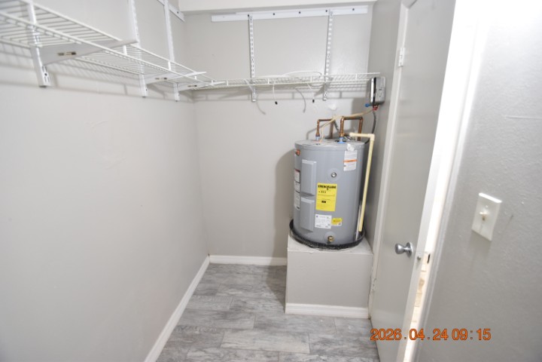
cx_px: 271
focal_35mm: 15
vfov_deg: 77.3
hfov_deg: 100.4
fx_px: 226
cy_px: 181
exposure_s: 1/15
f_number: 3.5
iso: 800
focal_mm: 10
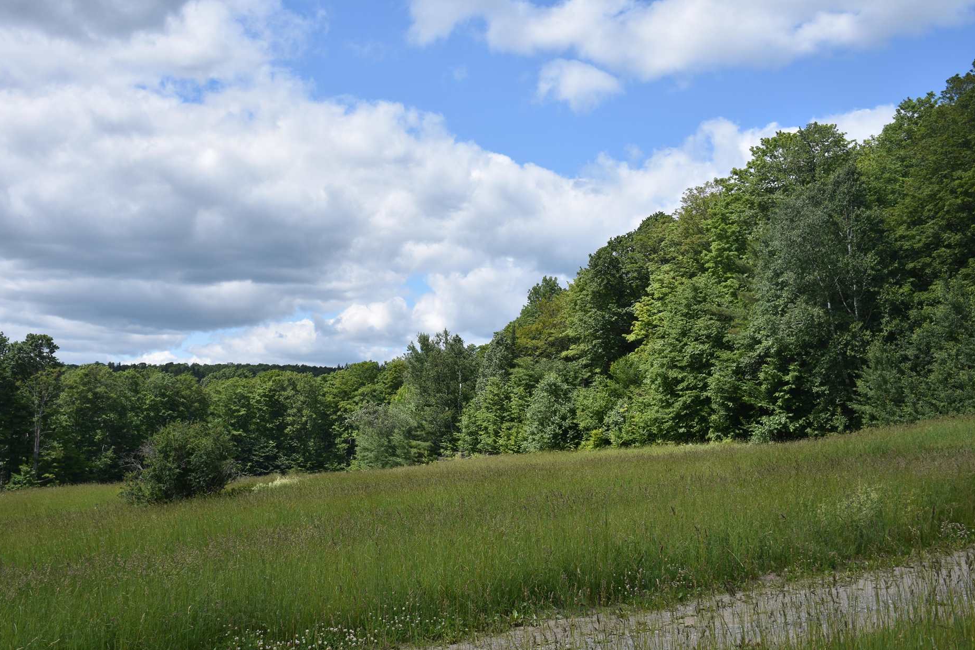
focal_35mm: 43
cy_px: 341
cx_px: 451
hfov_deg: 45.4
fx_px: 1164
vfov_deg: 31.2
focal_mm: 26
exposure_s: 1/250
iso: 100
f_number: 5.6
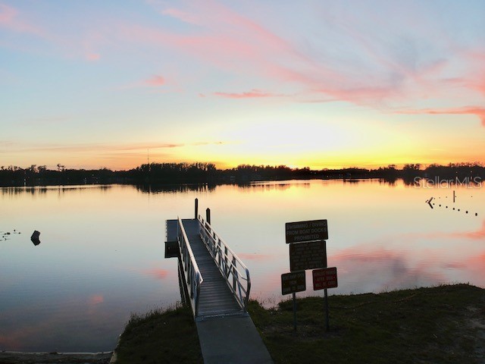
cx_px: 242
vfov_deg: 54.9
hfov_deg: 69.4
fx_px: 350
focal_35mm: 25
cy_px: 182
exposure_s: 1/40
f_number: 2.6
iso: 100
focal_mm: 4.49
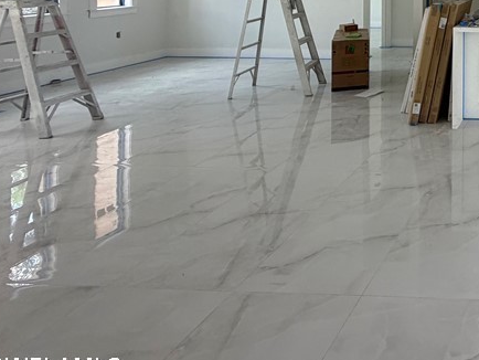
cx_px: 549
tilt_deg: +0.6
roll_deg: -0.1
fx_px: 457
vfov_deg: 36.3
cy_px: -39
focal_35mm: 33
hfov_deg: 41.6
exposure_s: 1/121
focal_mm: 2.22
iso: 125
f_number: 2.2
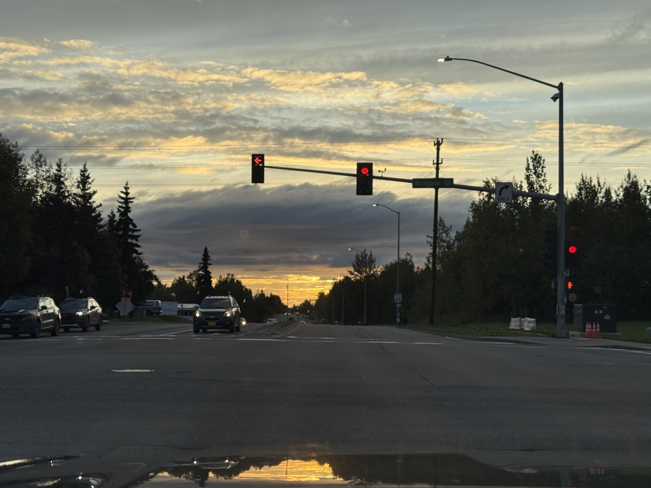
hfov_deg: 36.1
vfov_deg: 27.5
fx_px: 997
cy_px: 255
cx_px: 300
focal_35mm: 53
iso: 64
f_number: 1.78
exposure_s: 1/1980
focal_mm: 6.76
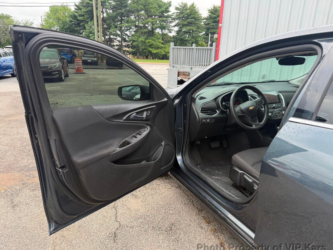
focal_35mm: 25
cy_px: 129
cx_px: 171
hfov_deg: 69.4
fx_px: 240
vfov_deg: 54.9
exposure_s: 1/243
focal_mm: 6.76
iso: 80
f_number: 1.78
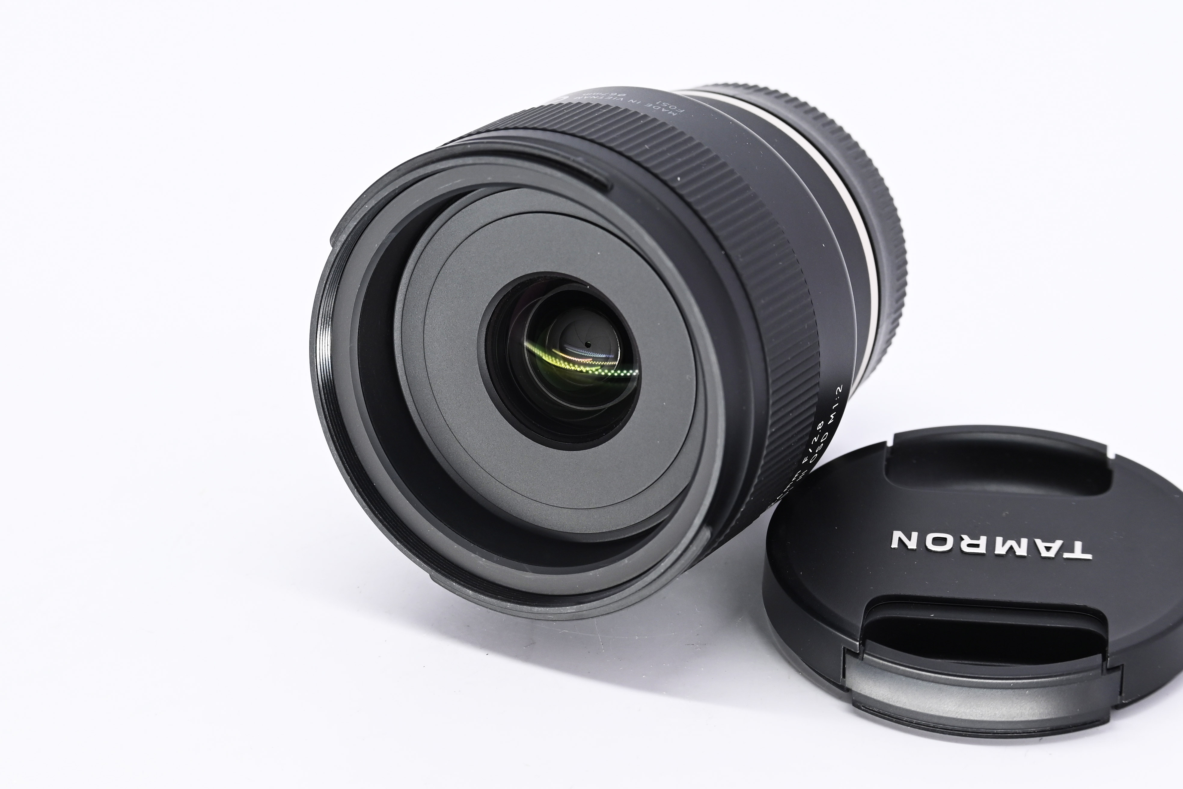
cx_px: 592
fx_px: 3450
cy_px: 394
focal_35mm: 105
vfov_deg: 13.0
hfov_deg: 19.5
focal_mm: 70
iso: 500
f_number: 9
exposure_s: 1/160
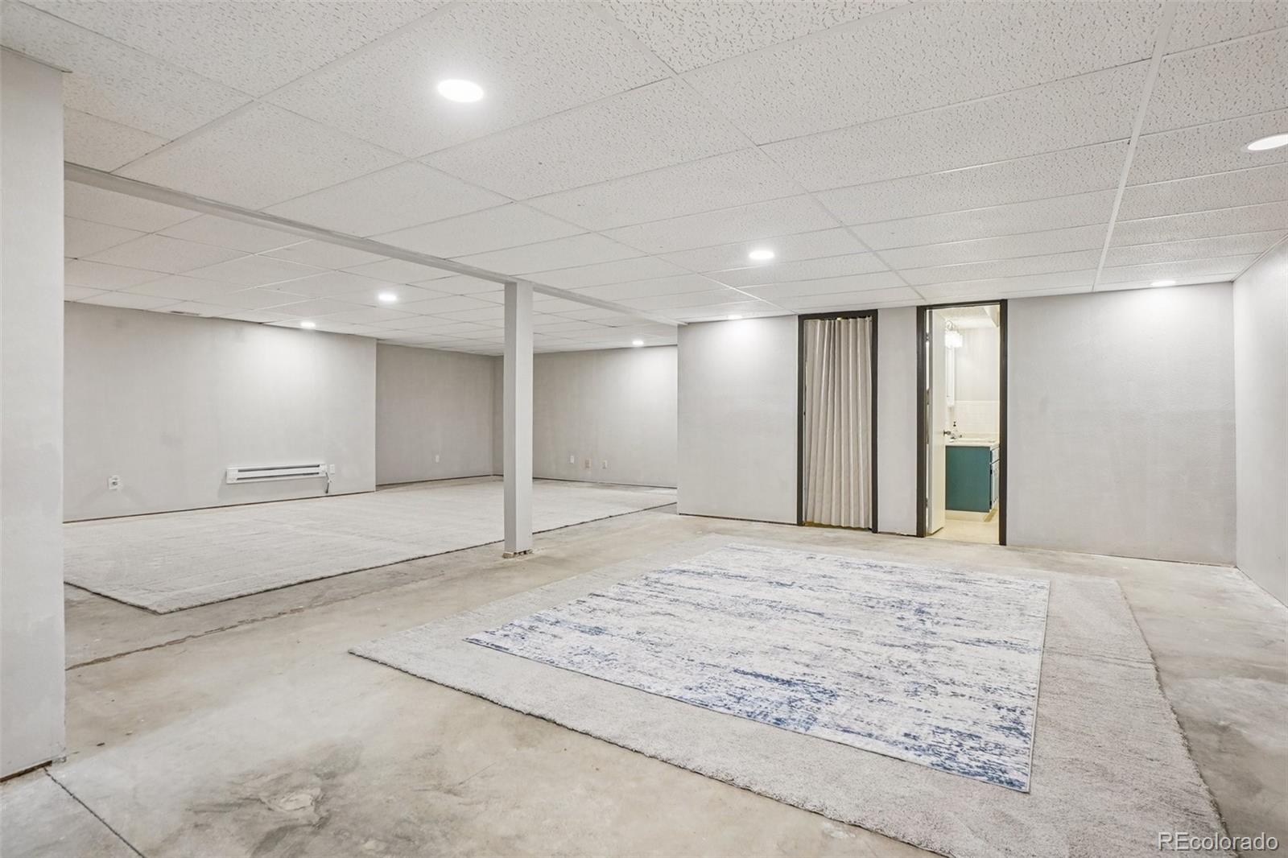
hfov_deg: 90.0
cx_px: 644
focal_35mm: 18
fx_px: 644
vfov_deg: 67.4
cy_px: 429
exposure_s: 1/5
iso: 400
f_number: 8
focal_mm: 12
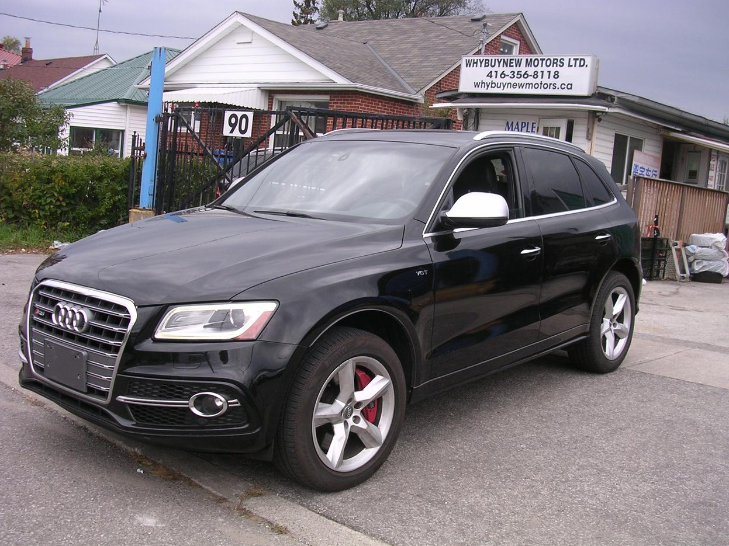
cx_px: 364
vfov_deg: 36.8
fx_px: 821
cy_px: 270
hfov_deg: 47.9
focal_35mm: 39
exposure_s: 1/125
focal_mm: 5.8
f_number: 2.8
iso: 100
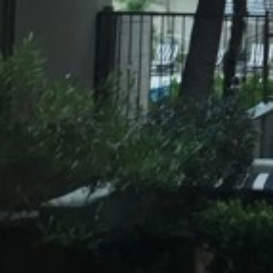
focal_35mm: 123
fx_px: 1097
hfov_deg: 13.2
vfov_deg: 13.8
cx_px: 431
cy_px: -36
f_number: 2.4
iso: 50
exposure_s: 1/30
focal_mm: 3.3
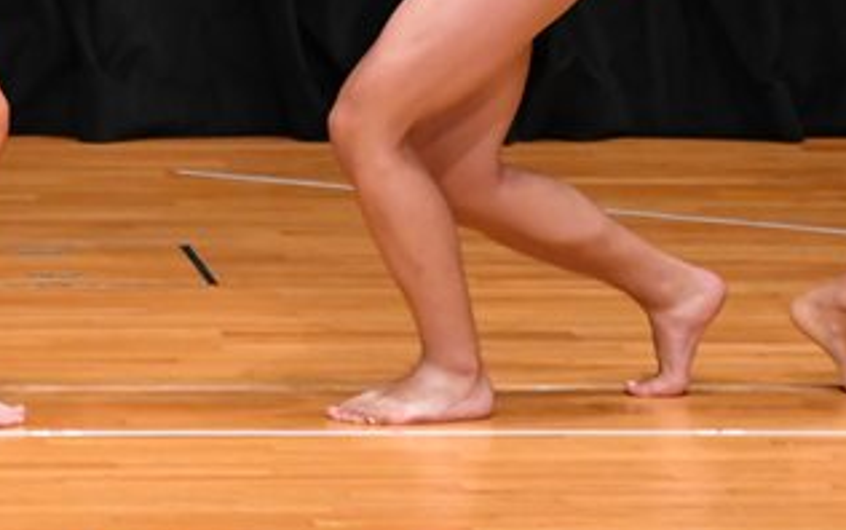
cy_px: -110
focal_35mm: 674
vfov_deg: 2.0
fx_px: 15551
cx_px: 499
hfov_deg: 3.1
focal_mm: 180
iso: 4000
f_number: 5.6
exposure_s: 1/400
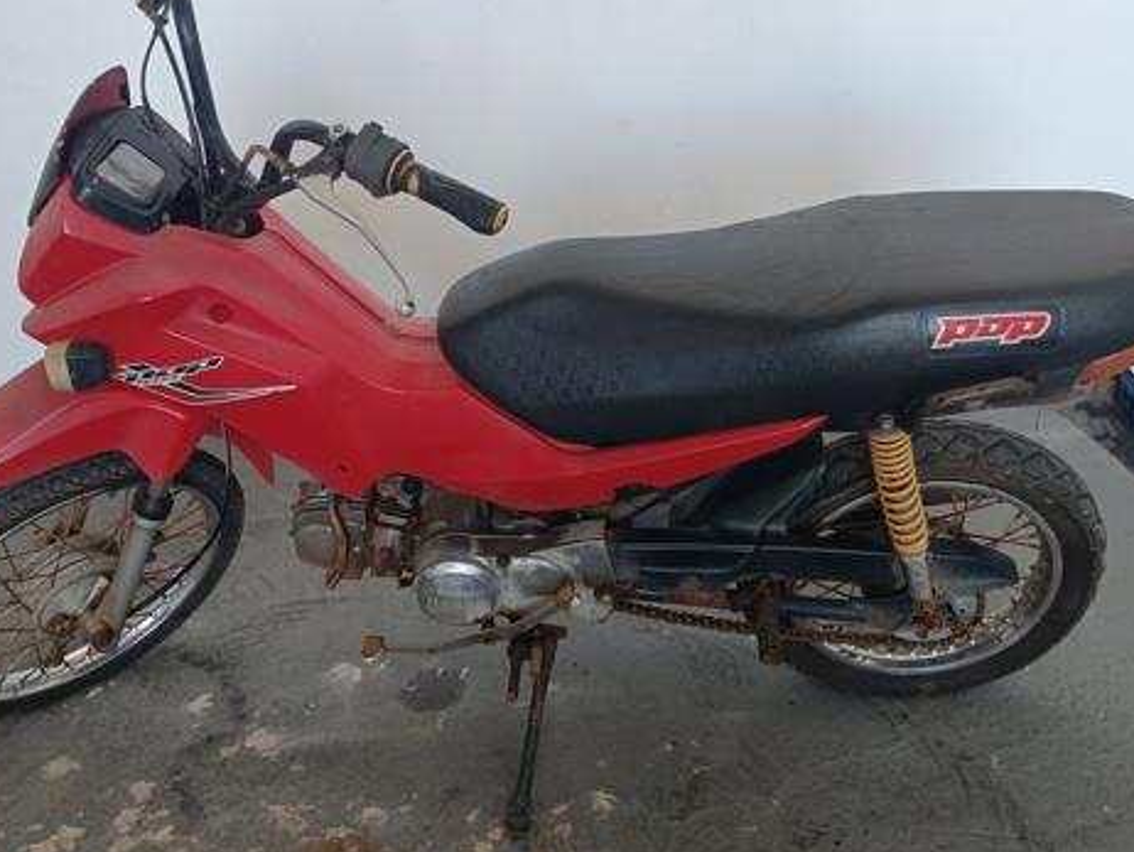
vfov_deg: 39.6
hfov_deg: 51.3
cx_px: 557
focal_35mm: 36
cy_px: 371
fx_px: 1180
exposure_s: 1/120
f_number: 1.8
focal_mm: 4.81
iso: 464
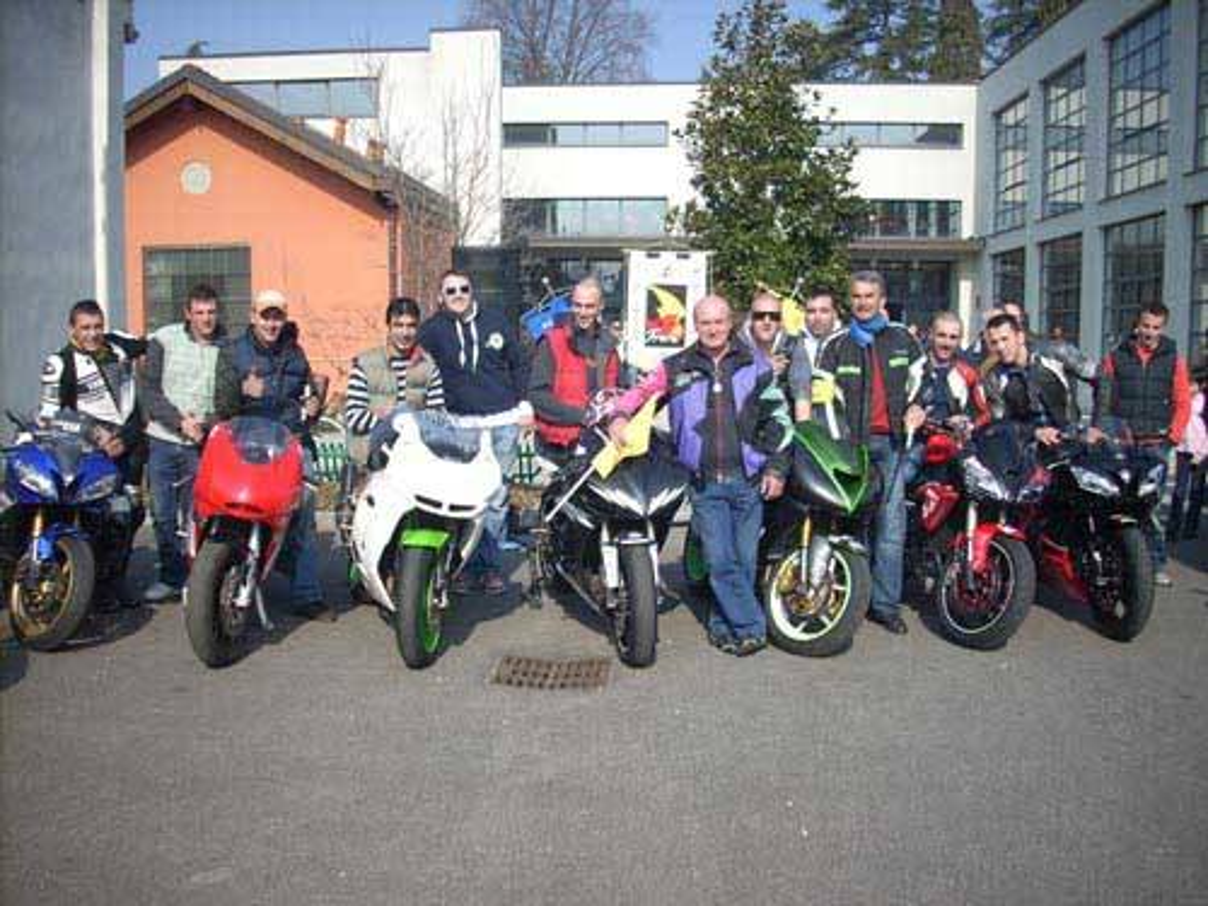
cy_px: 453
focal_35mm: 37
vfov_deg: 38.7
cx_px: 604
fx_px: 1291
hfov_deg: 50.1
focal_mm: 6.2
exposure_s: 1/201
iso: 64
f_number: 5.6
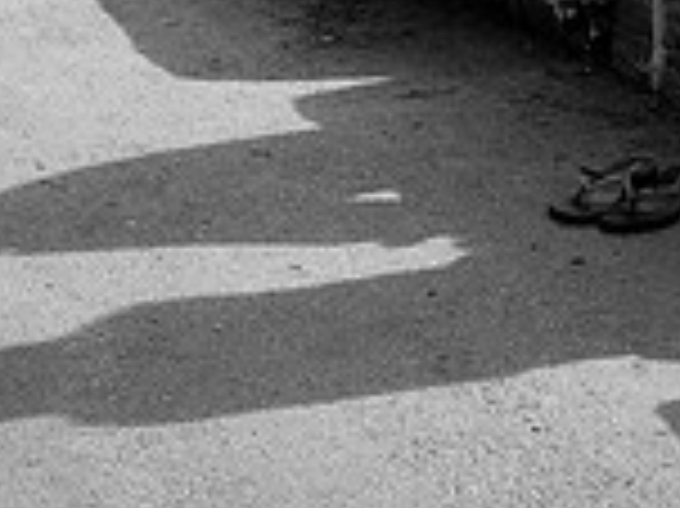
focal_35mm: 168
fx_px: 3298
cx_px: 895
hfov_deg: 11.5
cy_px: -232
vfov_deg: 8.6
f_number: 5.6
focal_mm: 35
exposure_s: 1/2000
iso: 400
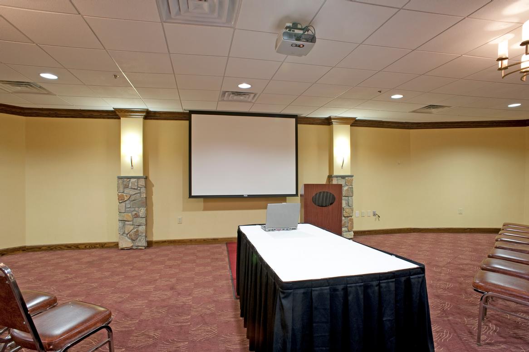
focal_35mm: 20
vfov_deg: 61.9
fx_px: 294
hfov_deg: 84.0
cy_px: 176
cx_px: 264
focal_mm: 20
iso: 200
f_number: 16
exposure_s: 2.5
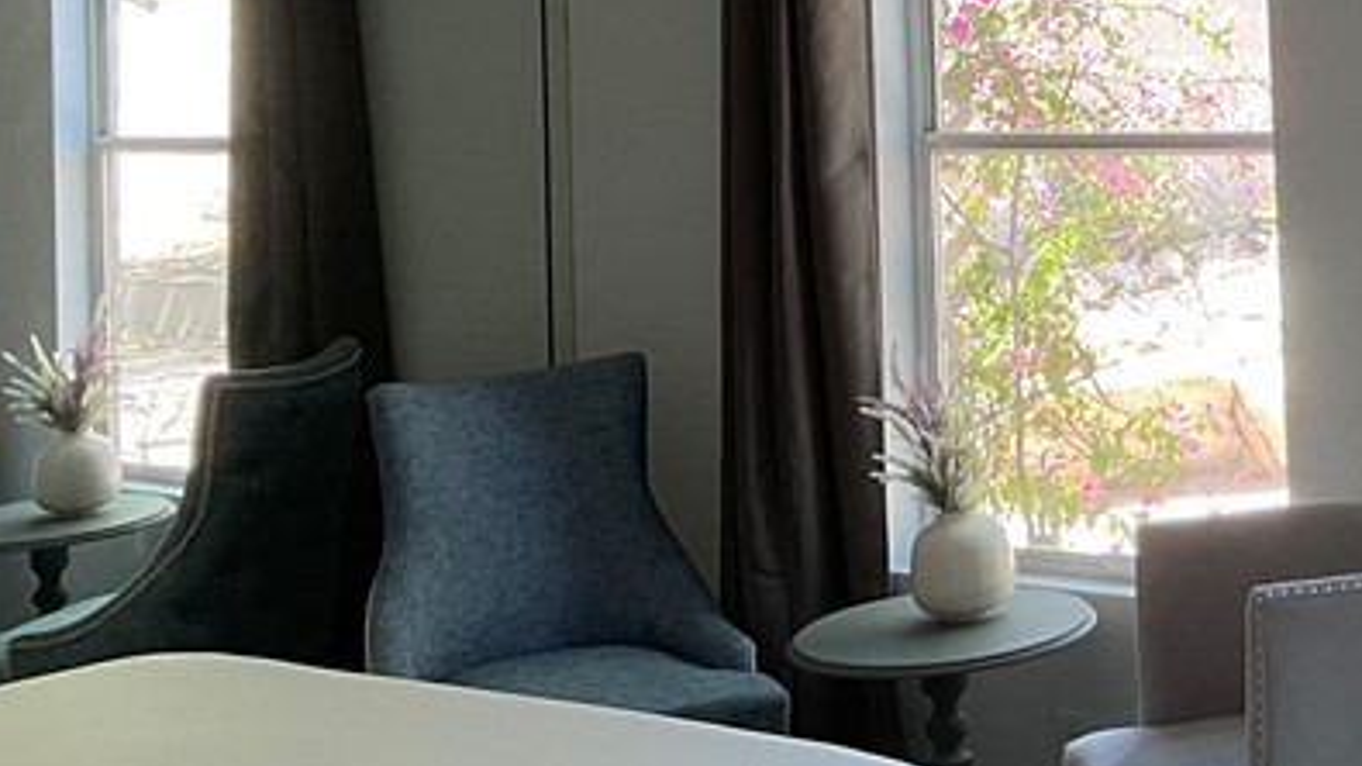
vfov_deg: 14.2
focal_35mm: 82
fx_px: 2961
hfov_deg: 24.4
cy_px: -204
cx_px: 1455
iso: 50
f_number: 1.8
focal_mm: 3
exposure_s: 1/120
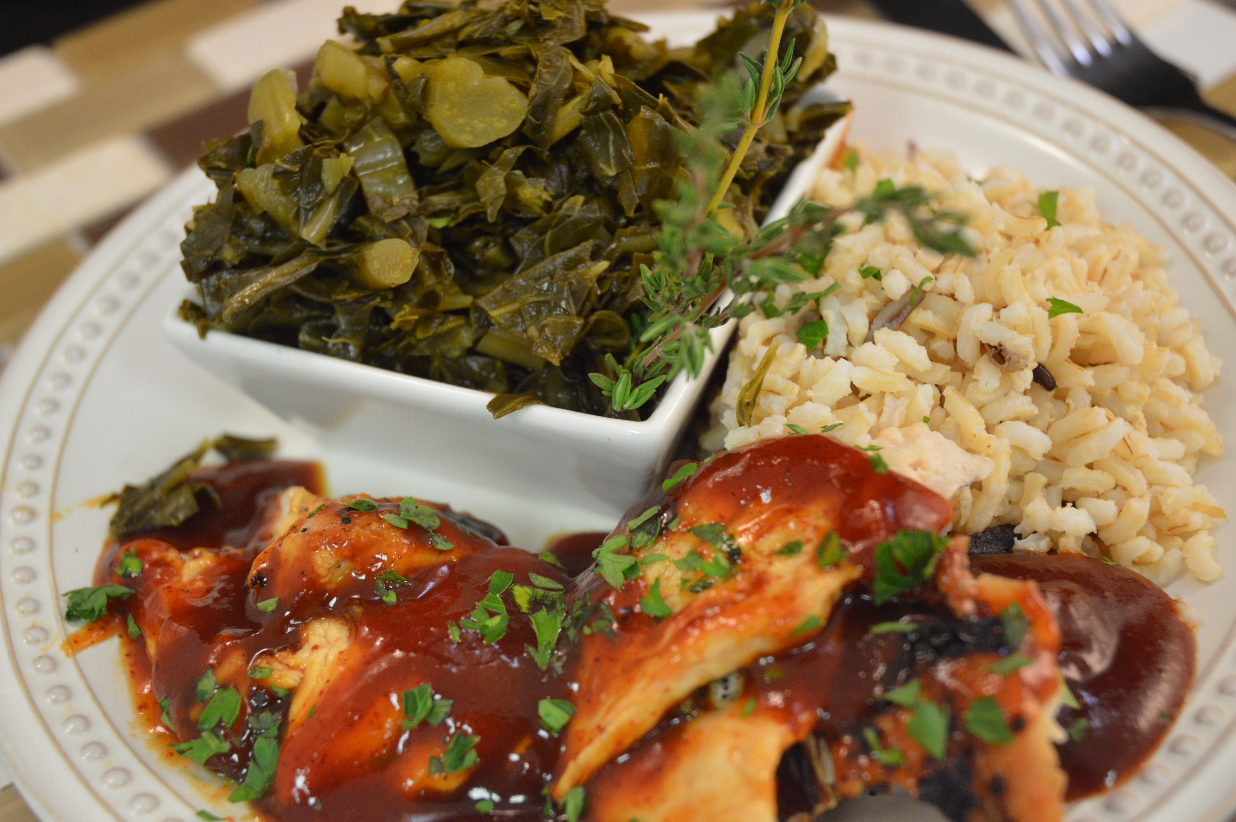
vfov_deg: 22.6
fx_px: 2058
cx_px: 618
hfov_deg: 33.4
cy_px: 411
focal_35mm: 60
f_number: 4.2
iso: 1000
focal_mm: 40
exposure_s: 1/60
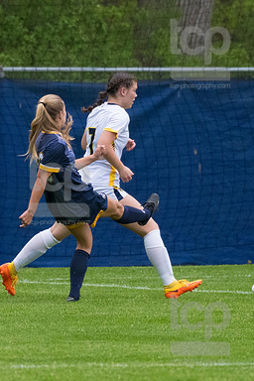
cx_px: 60
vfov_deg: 2.7
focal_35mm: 770
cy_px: 190
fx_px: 8149
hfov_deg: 1.8
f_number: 5.6
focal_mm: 340
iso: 4000
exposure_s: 1/1600
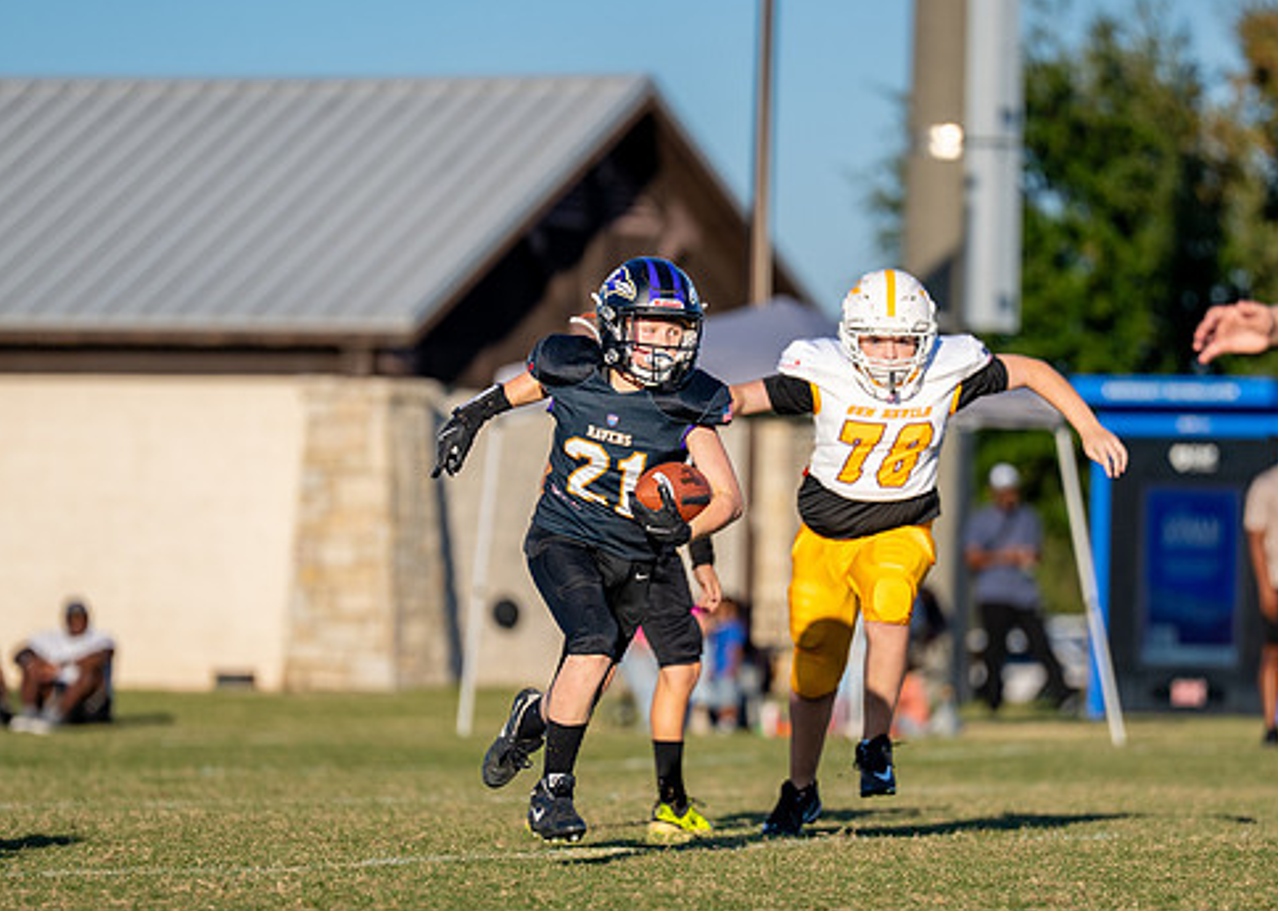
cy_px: 493
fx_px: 10555
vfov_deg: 4.9
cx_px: 665
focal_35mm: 291
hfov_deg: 6.9
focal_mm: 200
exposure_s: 1/3200
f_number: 2.8
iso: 160
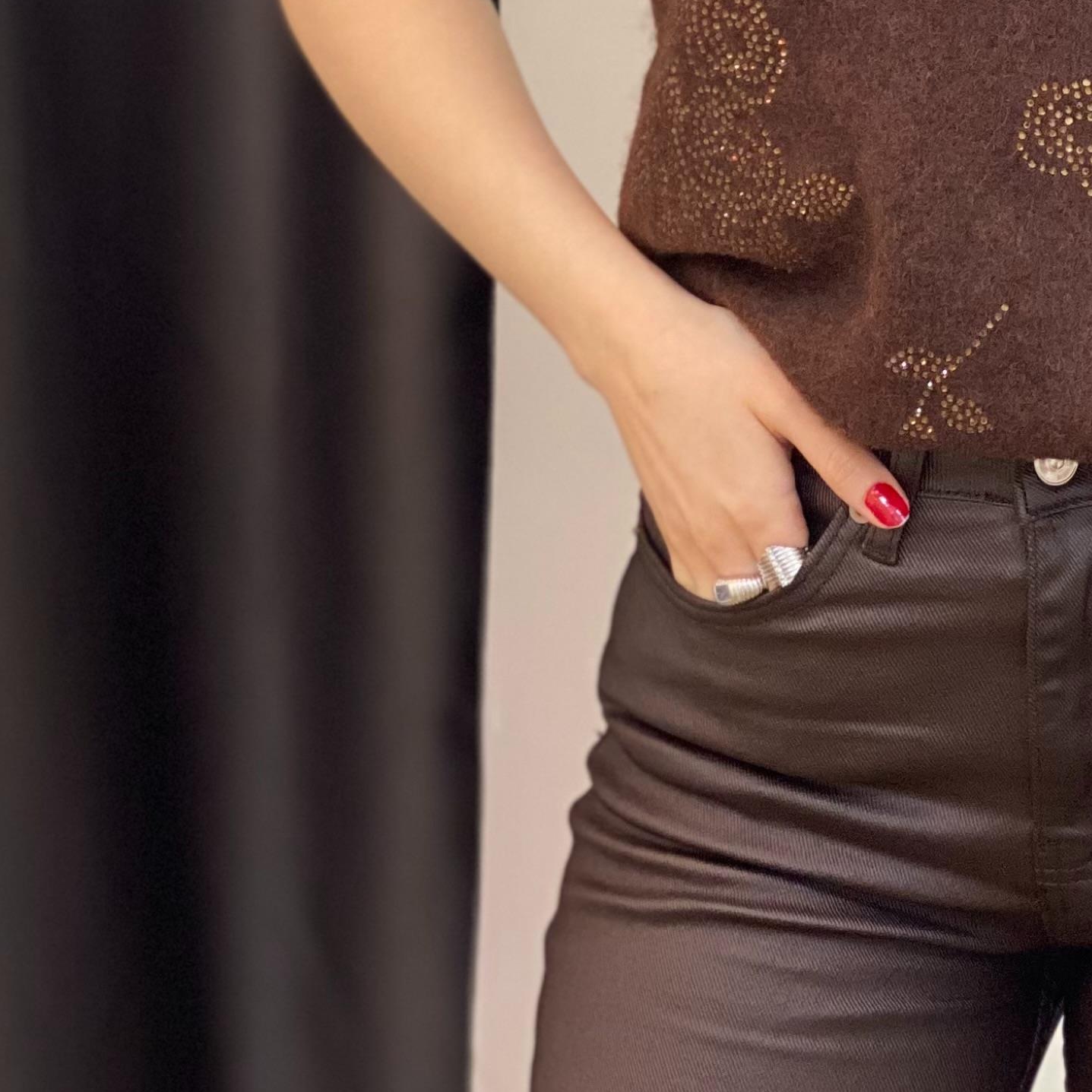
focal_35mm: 129
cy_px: -164
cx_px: 1087
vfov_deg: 13.2
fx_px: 4604
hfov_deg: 13.3
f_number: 2
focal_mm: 6
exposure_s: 1/100
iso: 125
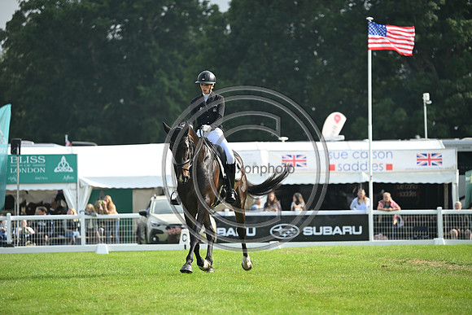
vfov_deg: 6.2
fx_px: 2885
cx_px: 236
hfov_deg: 9.4
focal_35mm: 220
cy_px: 158
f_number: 5
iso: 500
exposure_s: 1/1250
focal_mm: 220
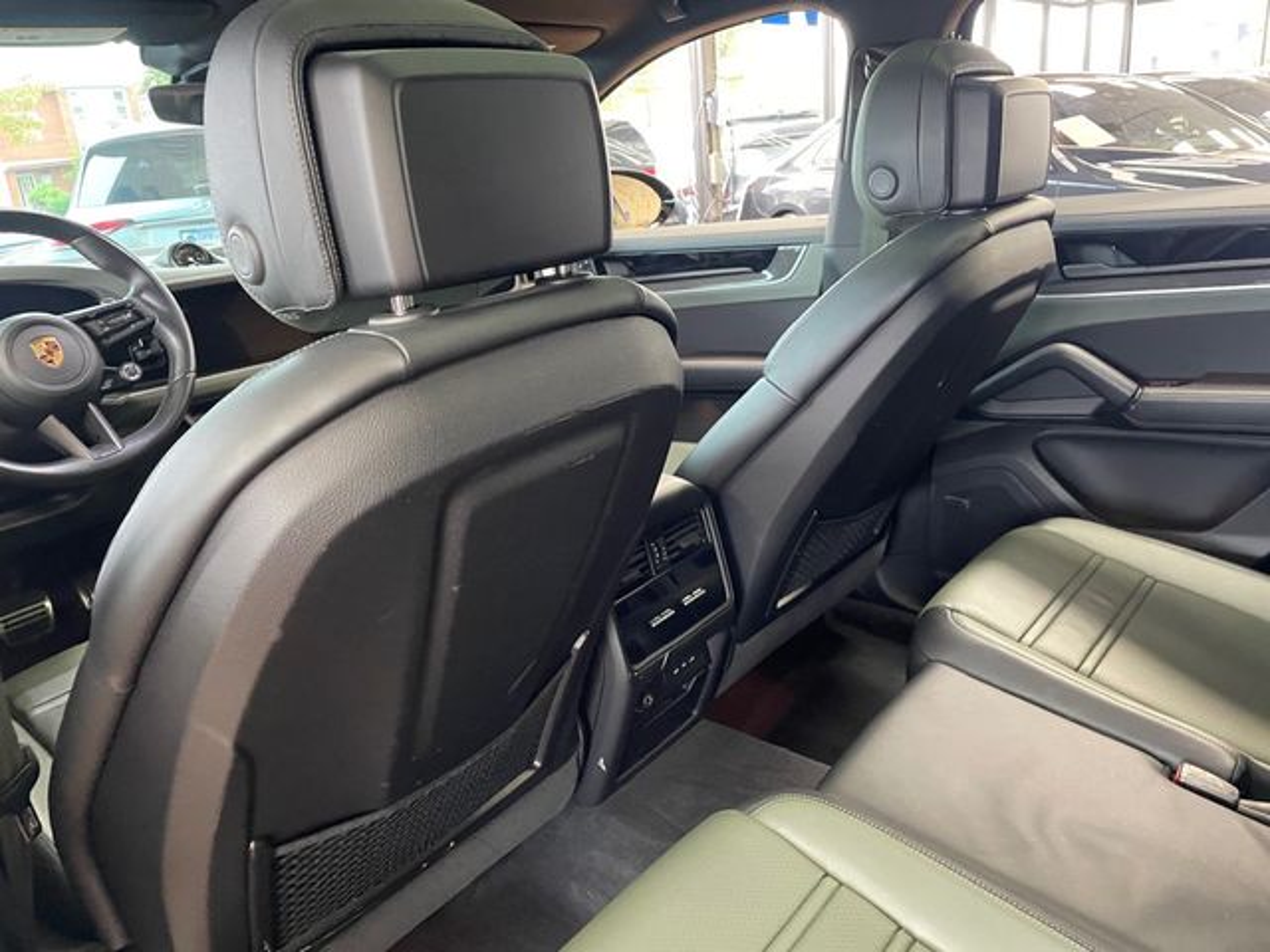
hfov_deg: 67.3
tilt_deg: -18.2
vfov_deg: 53.1
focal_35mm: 26
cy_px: 476
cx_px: 635
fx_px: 954
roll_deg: +5.0
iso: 500
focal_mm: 4.2
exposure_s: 1/40
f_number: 1.6
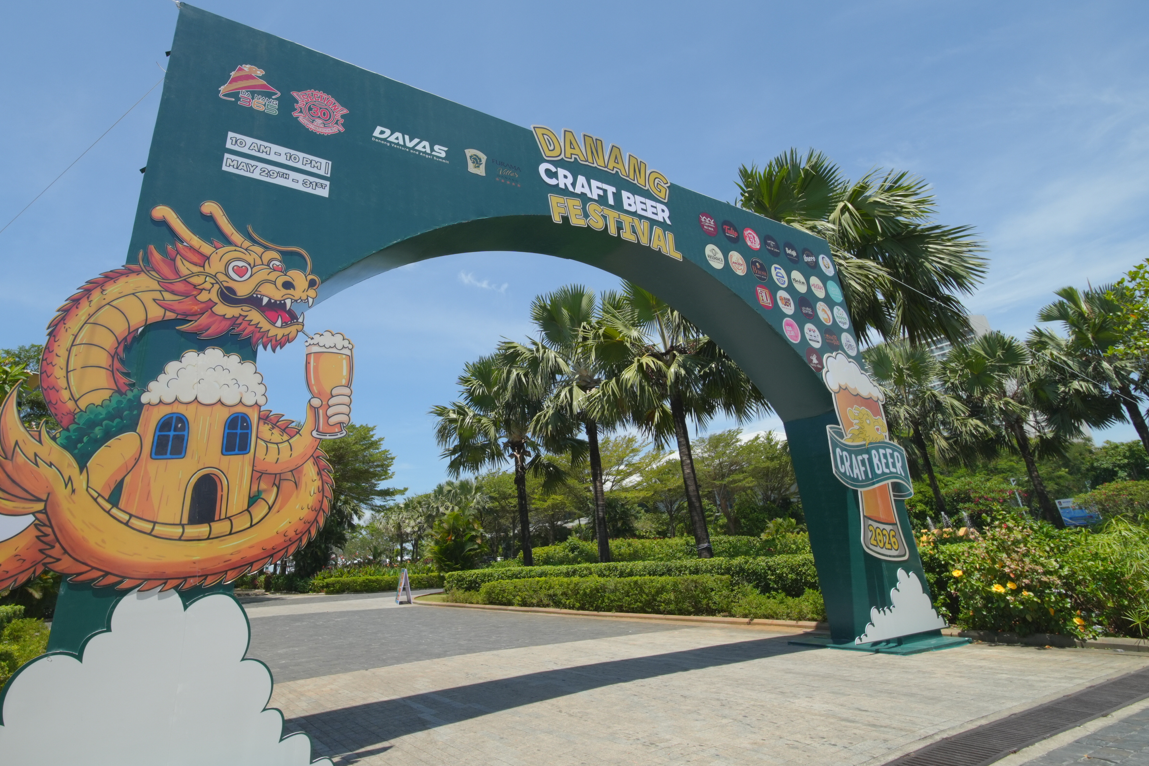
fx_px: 563
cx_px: 502
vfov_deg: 67.7
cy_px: 306
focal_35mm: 18
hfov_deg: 90.7
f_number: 5.6
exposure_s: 1/1000
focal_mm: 9
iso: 250
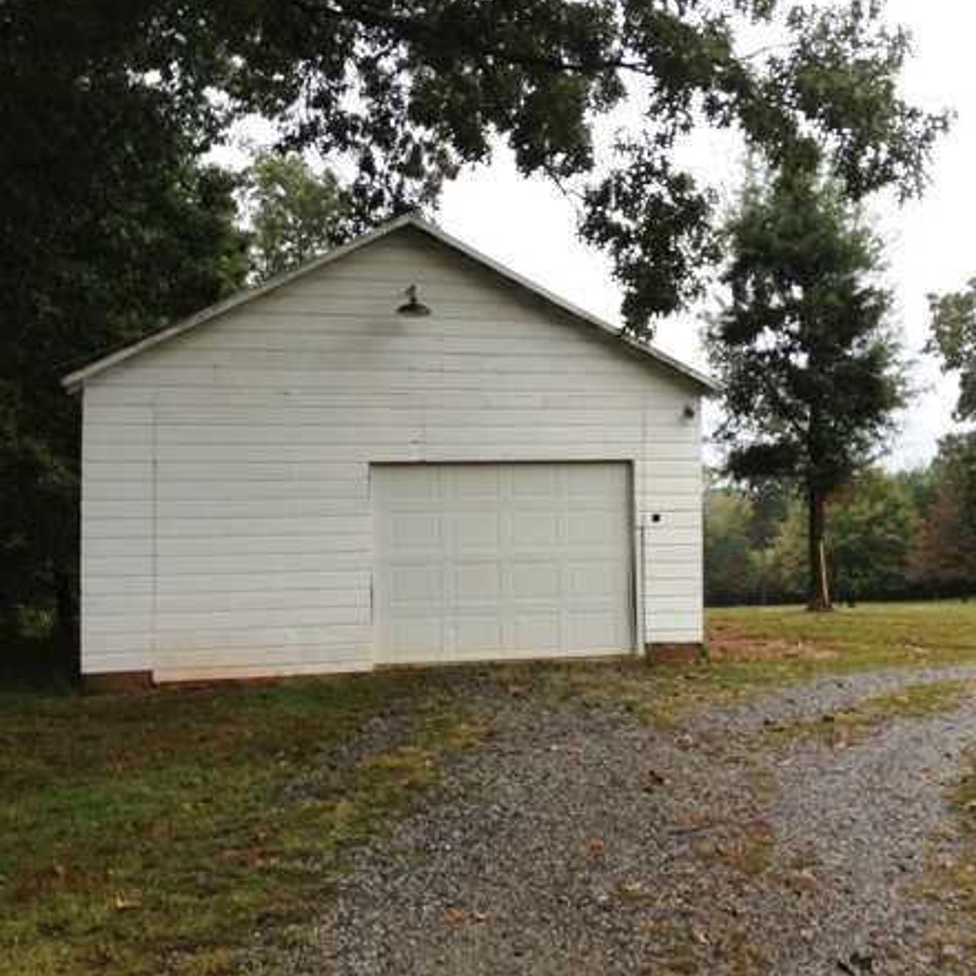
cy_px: 519
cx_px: 568
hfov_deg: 37.5
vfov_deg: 37.5
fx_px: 1435
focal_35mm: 45
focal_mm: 4.28
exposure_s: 1/170
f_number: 2.4
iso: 50
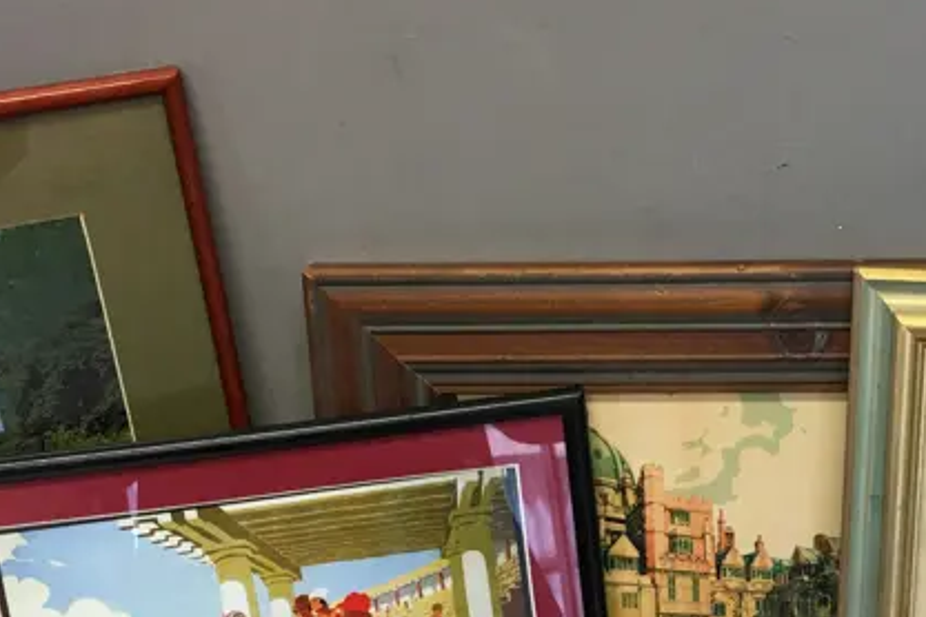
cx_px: 708
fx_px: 1903
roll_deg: +1.0
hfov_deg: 26.9
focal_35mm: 74
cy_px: 690
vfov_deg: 17.7
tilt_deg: -30.5
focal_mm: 4.15
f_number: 2.2
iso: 40
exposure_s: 1/33
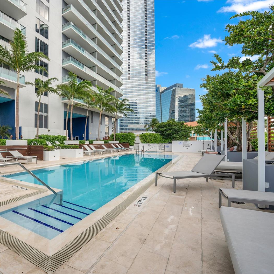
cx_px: 80
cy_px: 138
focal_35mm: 18
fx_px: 161
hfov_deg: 76.7
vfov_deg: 80.7
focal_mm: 14
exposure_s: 1/200
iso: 100
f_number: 4.5
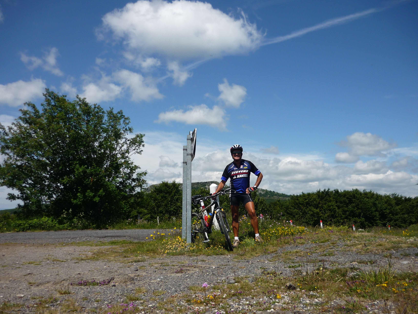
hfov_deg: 55.4
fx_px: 398
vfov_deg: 42.9
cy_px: 157
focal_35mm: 33
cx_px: 209
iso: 100
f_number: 8
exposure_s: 1/250
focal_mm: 5.5
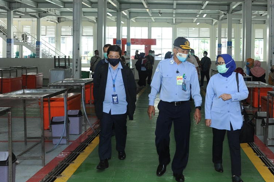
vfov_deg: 30.2
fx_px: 335
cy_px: 60
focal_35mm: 44
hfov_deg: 44.2
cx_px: 168
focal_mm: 32
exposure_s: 1/125
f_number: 5.6
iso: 2000
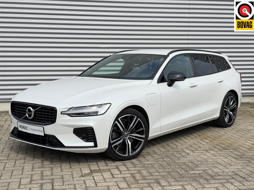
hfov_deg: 39.7
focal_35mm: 48
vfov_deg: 30.3
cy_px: 95
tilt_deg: -6.2
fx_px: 352
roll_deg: +0.2
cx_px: 127
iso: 64
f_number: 1.78
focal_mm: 6.76
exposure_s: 1/5587
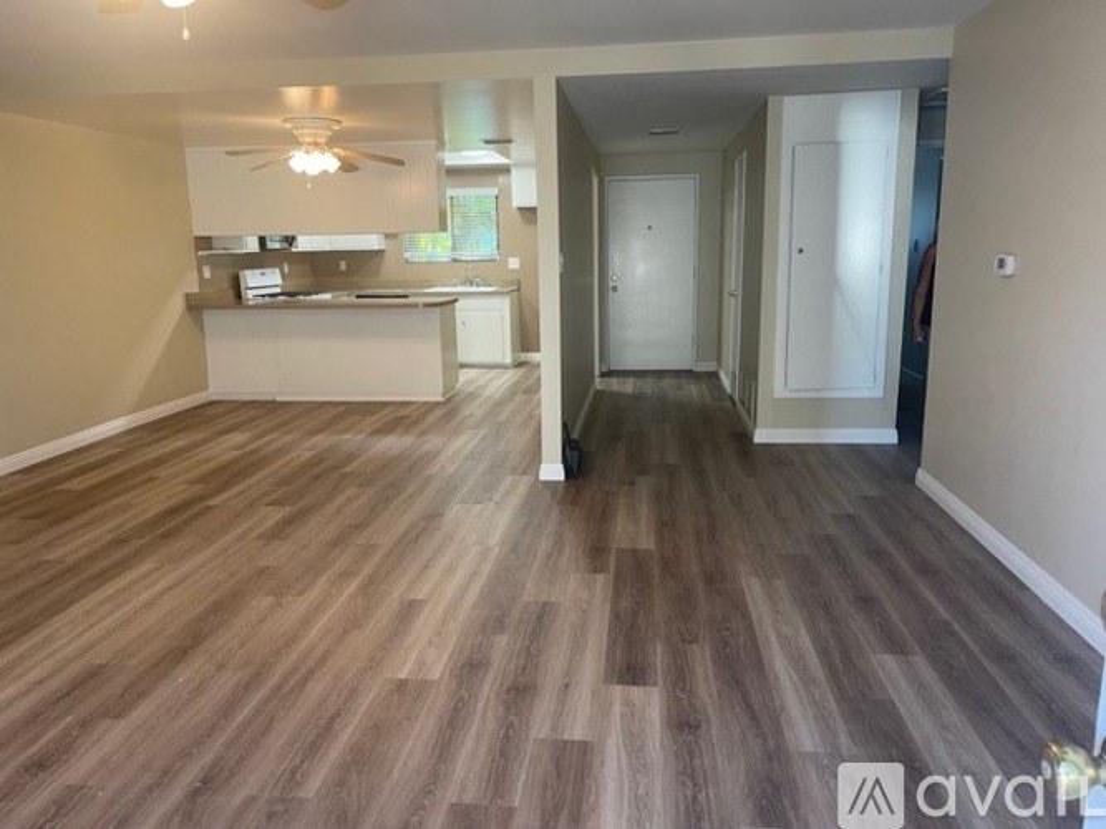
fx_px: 831
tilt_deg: -11.6
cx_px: 553
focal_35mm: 26
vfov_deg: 53.0
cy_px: 414
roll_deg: +1.3
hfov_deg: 67.3
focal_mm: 5.1
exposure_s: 1/60
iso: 125
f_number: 1.6
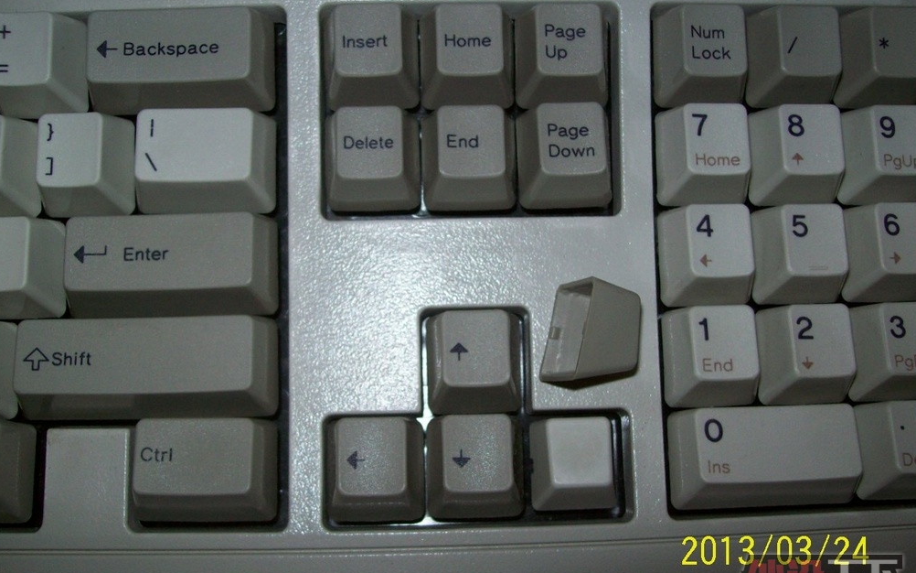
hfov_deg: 50.4
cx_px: 449
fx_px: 973
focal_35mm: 39
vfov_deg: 32.8
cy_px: 286
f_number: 2.7
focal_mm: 6
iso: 80
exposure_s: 1/64
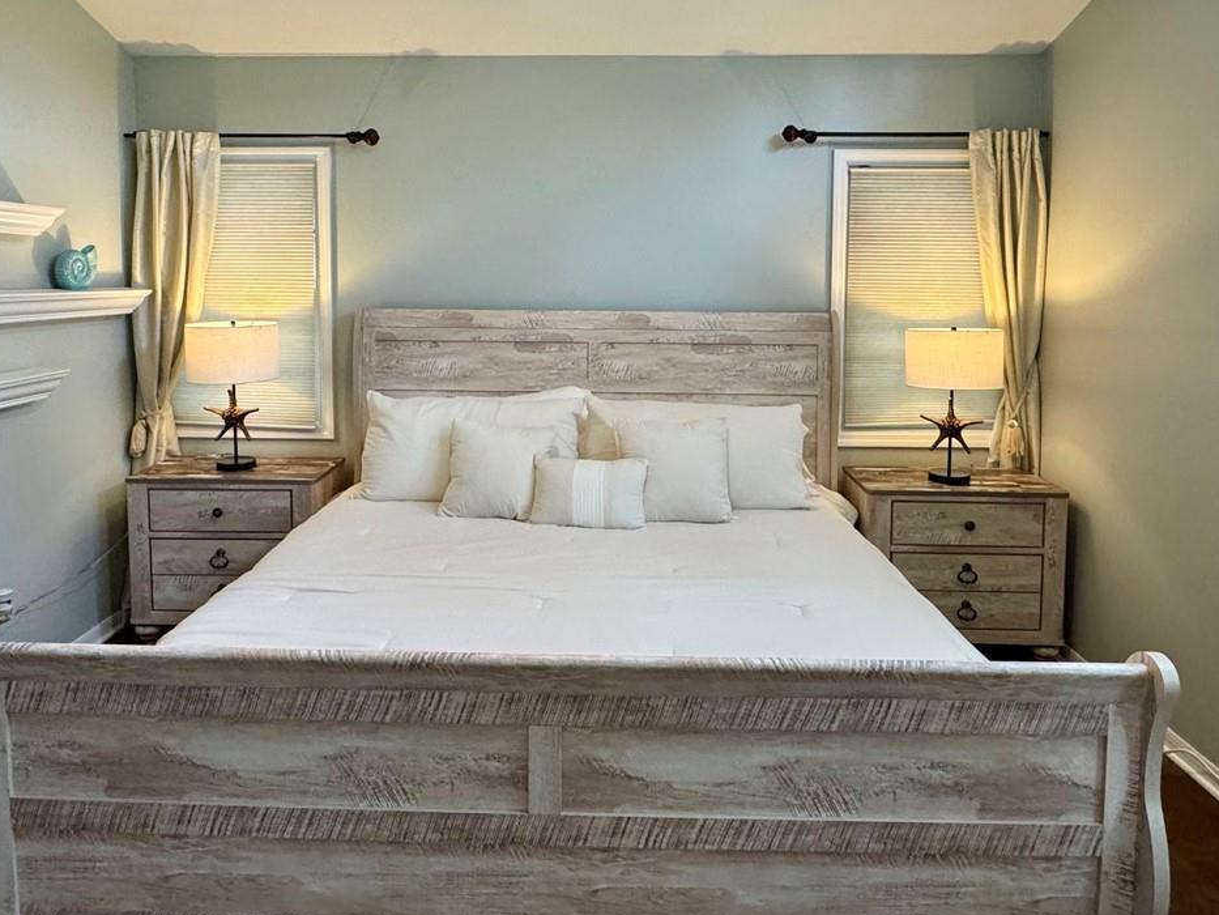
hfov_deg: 71.6
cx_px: 594
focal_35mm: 24
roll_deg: -0.1
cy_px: 335
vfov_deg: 56.1
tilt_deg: -5.3
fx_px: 845
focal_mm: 2.22
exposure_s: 1/120
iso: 320
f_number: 2.2
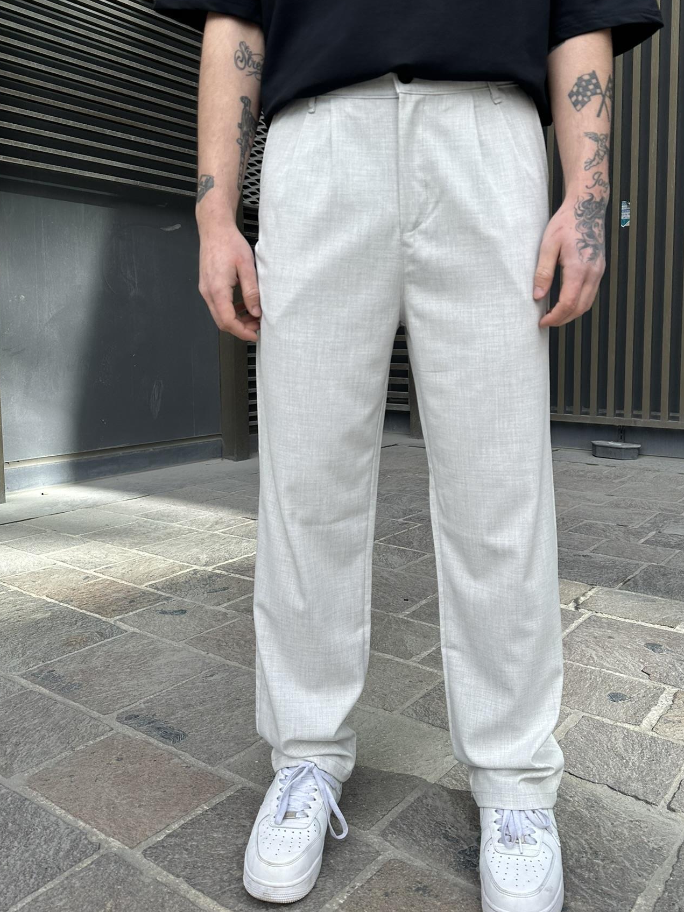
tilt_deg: -4.4
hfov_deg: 48.1
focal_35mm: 29
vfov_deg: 61.5
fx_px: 764
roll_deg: -0.3
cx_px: 380
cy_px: 406
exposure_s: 1/1029
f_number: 1.78
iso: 80
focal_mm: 6.86
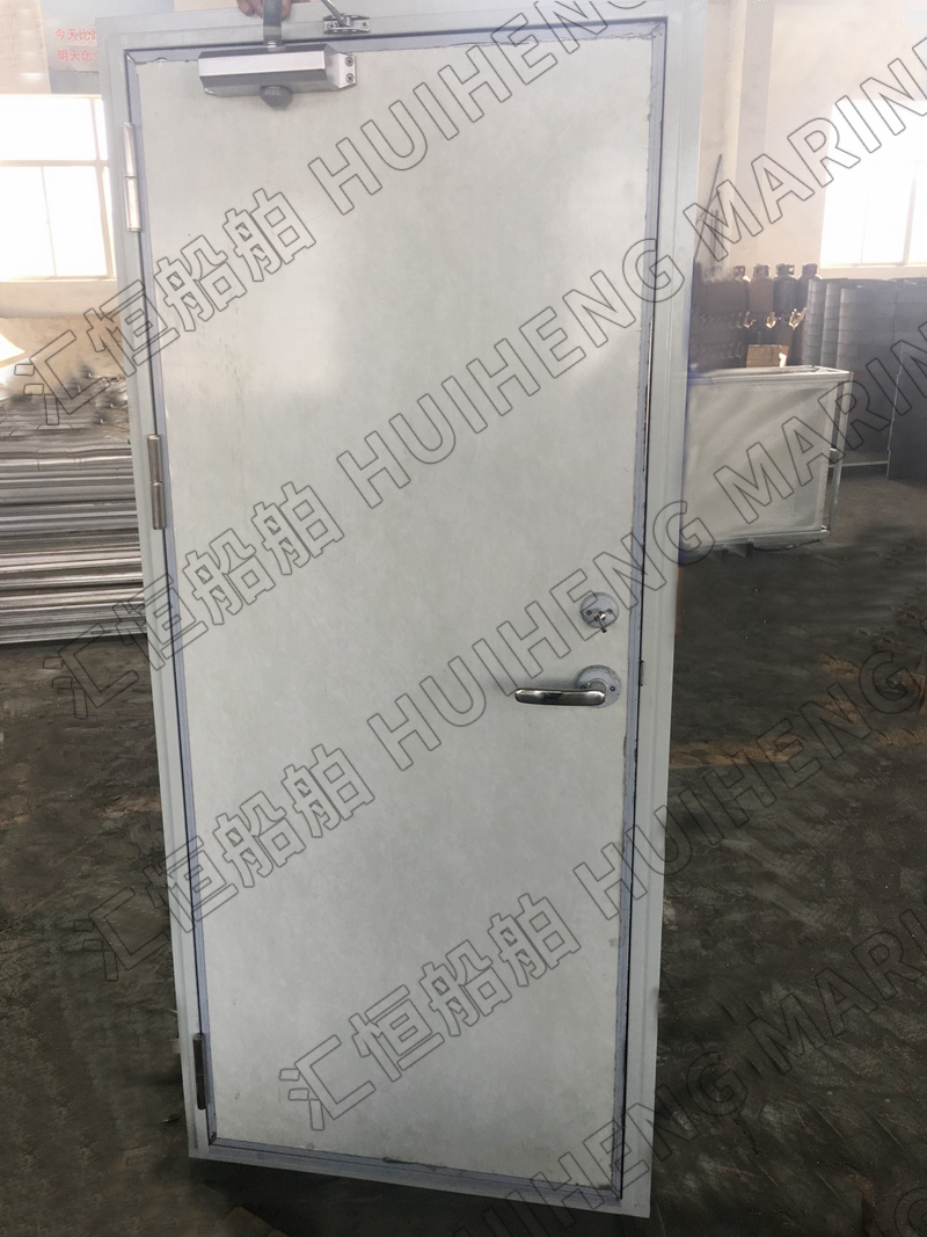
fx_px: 1036
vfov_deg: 61.7
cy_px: 618
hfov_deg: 48.2
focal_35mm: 29
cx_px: 464
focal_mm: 4.15
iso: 32
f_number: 2.2
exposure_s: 1/100
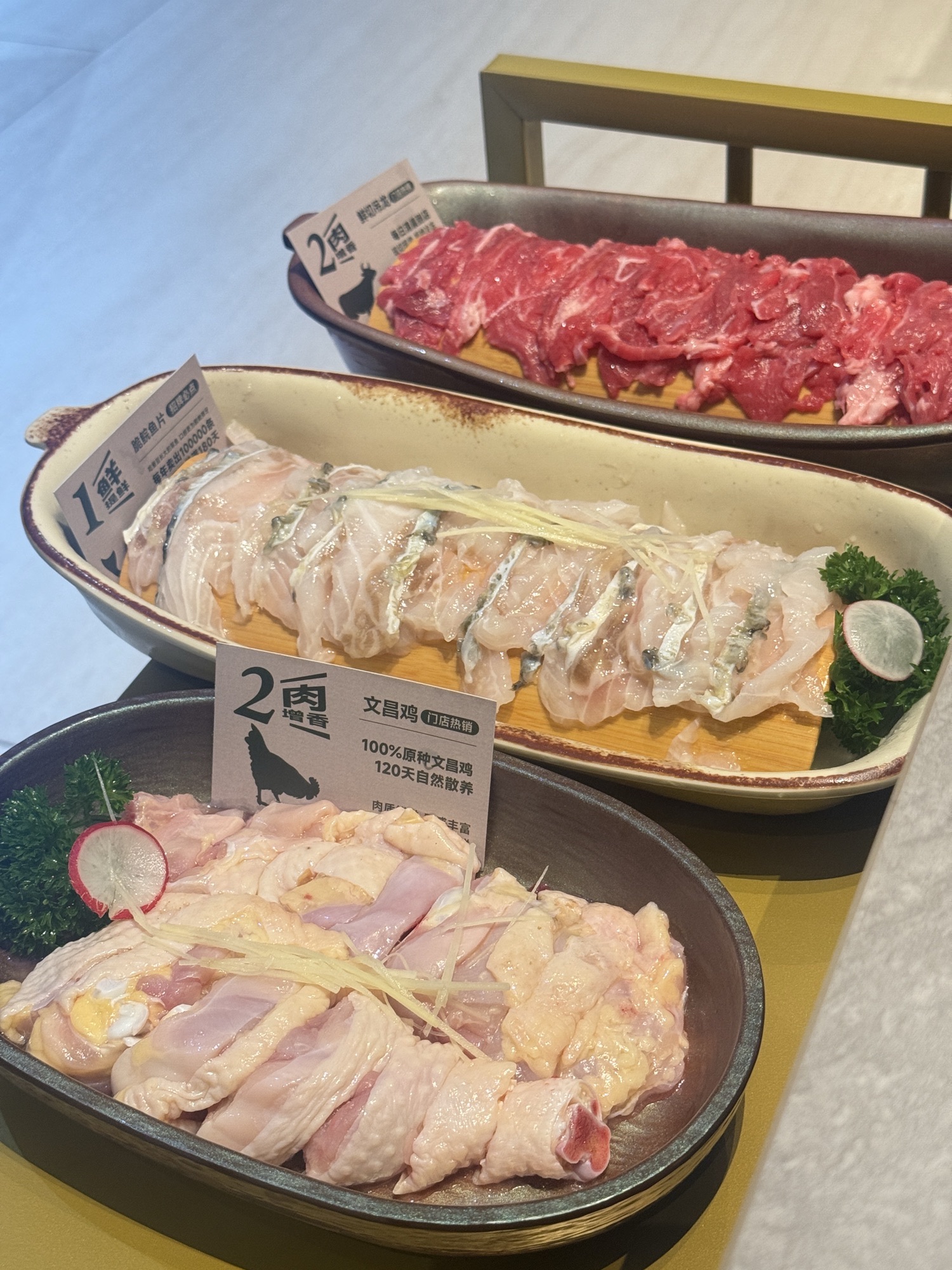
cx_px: 476
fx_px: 1760
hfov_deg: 30.3
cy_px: 635
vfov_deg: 39.7
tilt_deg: -40.9
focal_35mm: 48
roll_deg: +6.0
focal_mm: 6.76
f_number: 1.78
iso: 160
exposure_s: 1/60
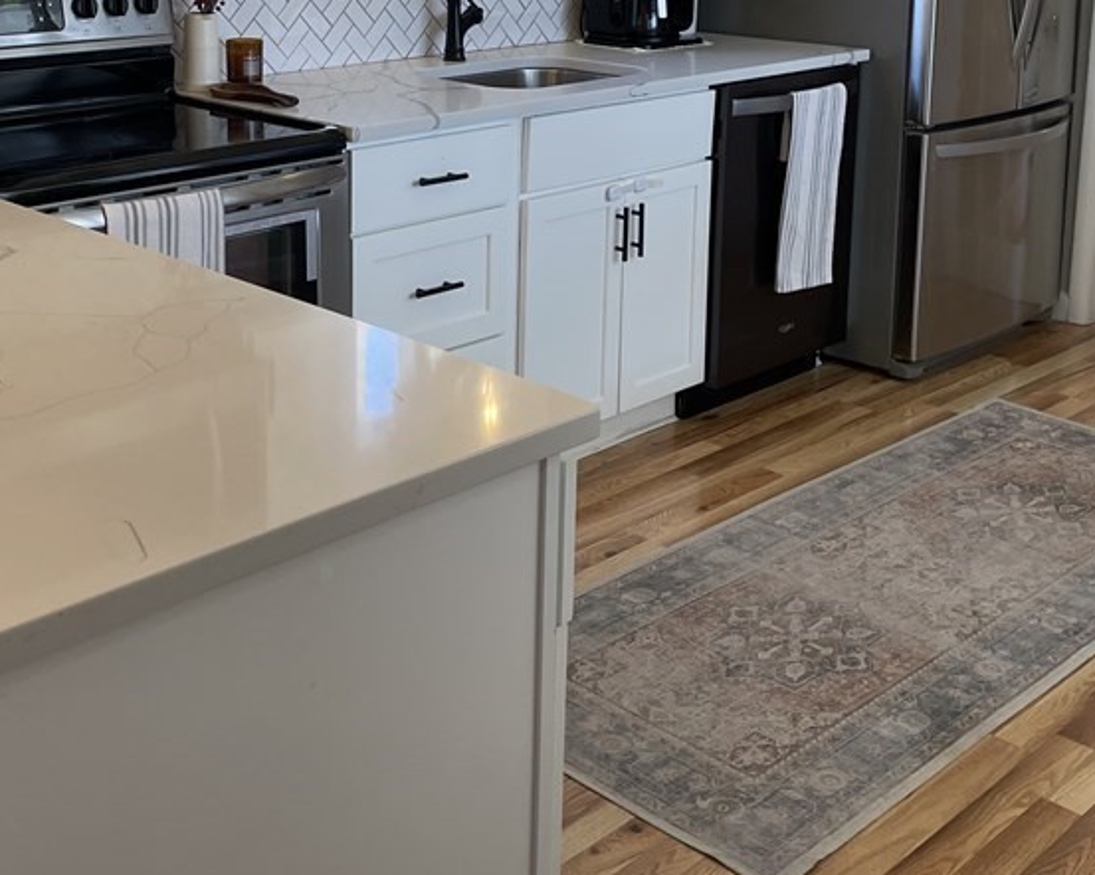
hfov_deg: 39.3
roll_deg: -0.7
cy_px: 125
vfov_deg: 30.9
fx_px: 1523
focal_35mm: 47
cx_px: 410
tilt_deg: -10.4
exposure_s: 1/120
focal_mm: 4.2
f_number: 1.6
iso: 100
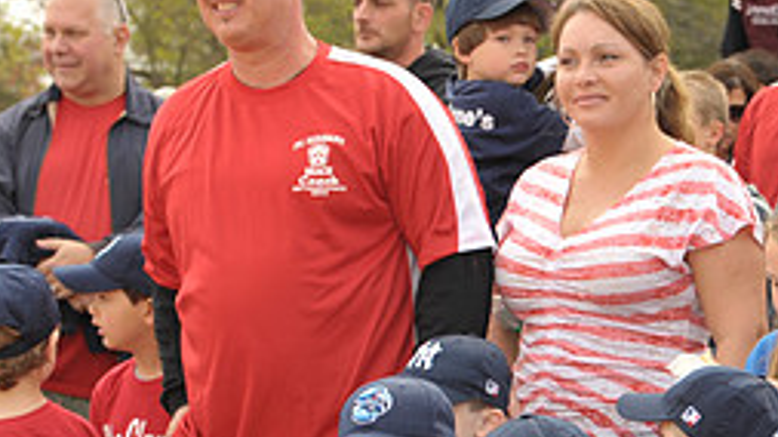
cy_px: 563
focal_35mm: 168
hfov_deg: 12.6
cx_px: 809
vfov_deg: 7.1
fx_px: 3464
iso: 400
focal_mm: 70
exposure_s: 1/250
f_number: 8
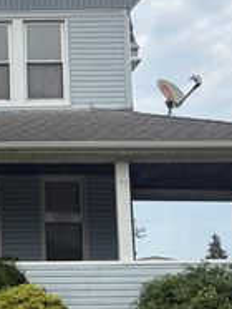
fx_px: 829
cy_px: 200
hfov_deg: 15.5
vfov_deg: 21.0
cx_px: -18
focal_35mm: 93
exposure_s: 1/907
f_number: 1.6
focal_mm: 5.96
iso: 50
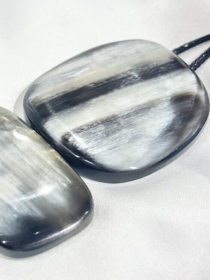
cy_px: 118
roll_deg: +6.3
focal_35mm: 71
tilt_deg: -42.6
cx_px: 72
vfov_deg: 27.4
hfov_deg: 20.6
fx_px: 575
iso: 32
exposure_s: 1/182
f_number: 1.6
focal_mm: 5.96
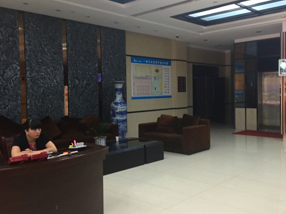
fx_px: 289
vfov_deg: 40.7
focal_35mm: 35
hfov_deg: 52.3
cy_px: 101
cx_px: 169
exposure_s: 1/30
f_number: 2.2
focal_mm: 4.15
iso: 160
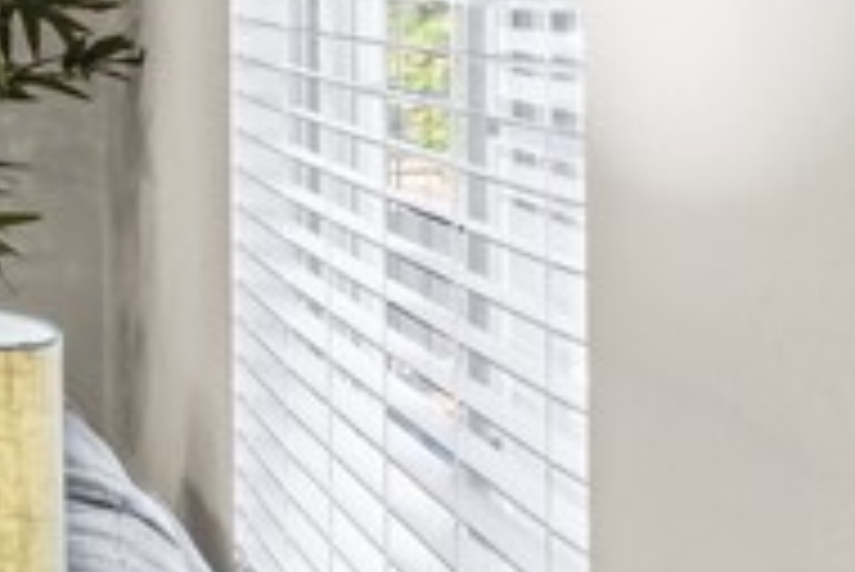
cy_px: -18
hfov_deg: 12.1
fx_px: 2448
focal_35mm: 103
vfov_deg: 13.1
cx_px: -1562
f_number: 8
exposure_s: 1/250
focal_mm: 18
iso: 400
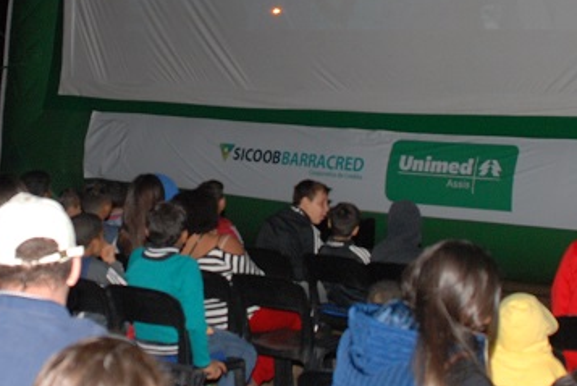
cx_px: 239
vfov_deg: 16.3
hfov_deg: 24.1
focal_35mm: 84
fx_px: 1348
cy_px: 130
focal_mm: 20
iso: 400
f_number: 4
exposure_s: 1/60
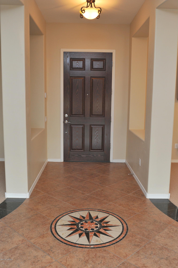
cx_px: 89
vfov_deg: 54.5
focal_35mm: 35
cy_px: 134
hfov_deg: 37.8
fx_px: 260
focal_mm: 35
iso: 1000
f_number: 7.1
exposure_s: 1/40
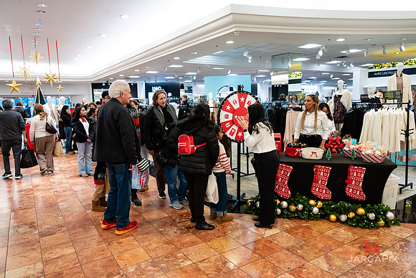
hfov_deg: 71.8
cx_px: 212
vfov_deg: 51.5
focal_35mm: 25
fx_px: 287
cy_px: 136
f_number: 3.2
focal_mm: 24
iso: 1000
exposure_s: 1/160
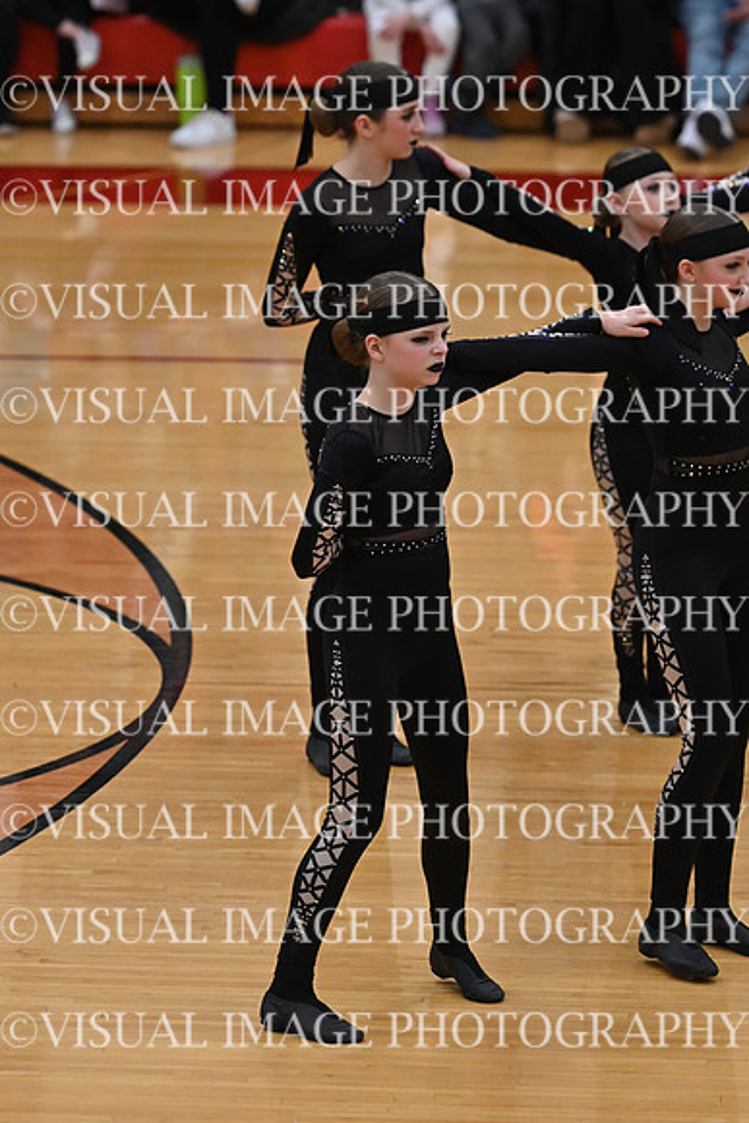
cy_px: 562
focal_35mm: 240
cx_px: 374
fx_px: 7485
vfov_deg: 8.6
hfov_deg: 5.7
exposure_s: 1/400
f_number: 4
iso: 3200
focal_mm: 160
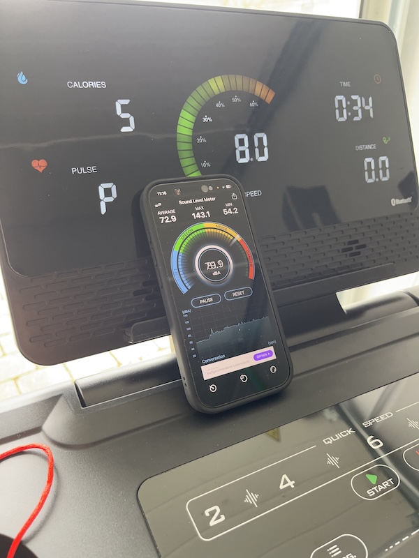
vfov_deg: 67.3
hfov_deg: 53.1
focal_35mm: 26
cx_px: 210
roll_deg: +0.0
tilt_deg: -27.6
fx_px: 420
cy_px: 279
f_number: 1.6
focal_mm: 5.1
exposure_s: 1/74
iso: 125
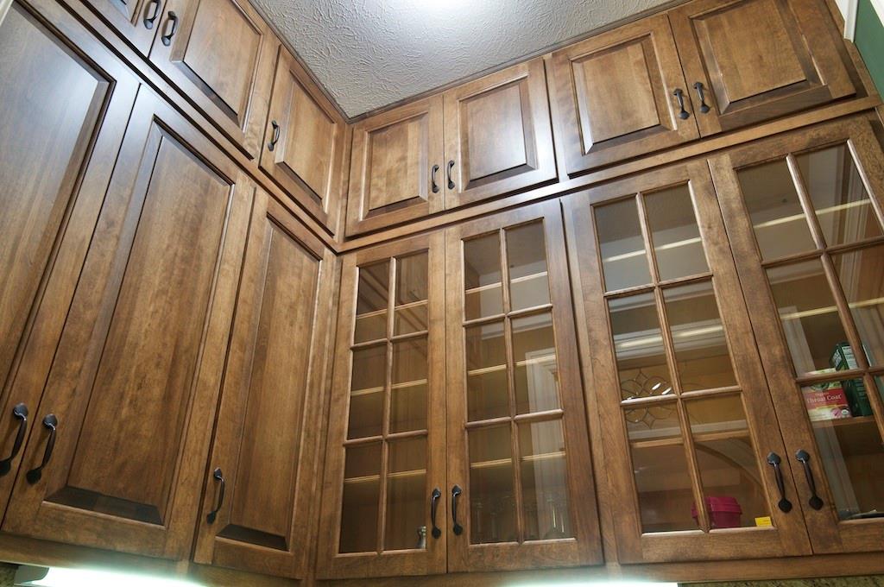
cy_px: 294
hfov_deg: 70.5
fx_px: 625
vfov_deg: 50.3
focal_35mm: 26
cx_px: 442
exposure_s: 1.3
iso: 100
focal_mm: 17
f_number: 8
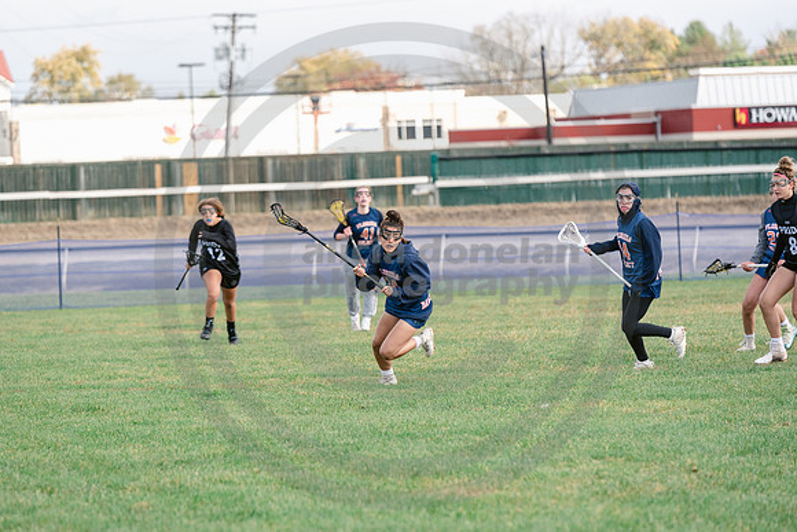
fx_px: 4429
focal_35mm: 200
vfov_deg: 6.9
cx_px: 398
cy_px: 266
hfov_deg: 10.3
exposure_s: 1/1250
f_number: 4.5
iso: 400
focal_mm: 200
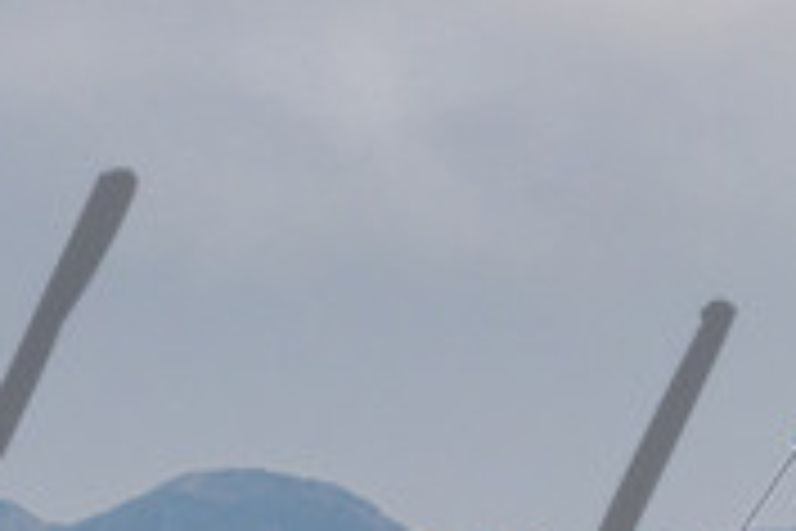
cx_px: 599
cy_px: 582
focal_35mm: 890
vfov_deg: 1.5
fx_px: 19677
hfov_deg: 2.3
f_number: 6.3
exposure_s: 1/1250
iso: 250
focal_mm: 200
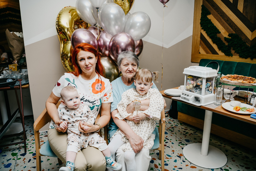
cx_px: 128
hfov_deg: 67.4
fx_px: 192
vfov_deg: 47.9
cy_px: 86
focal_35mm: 27
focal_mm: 27
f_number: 3.5
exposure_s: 1/160
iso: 125
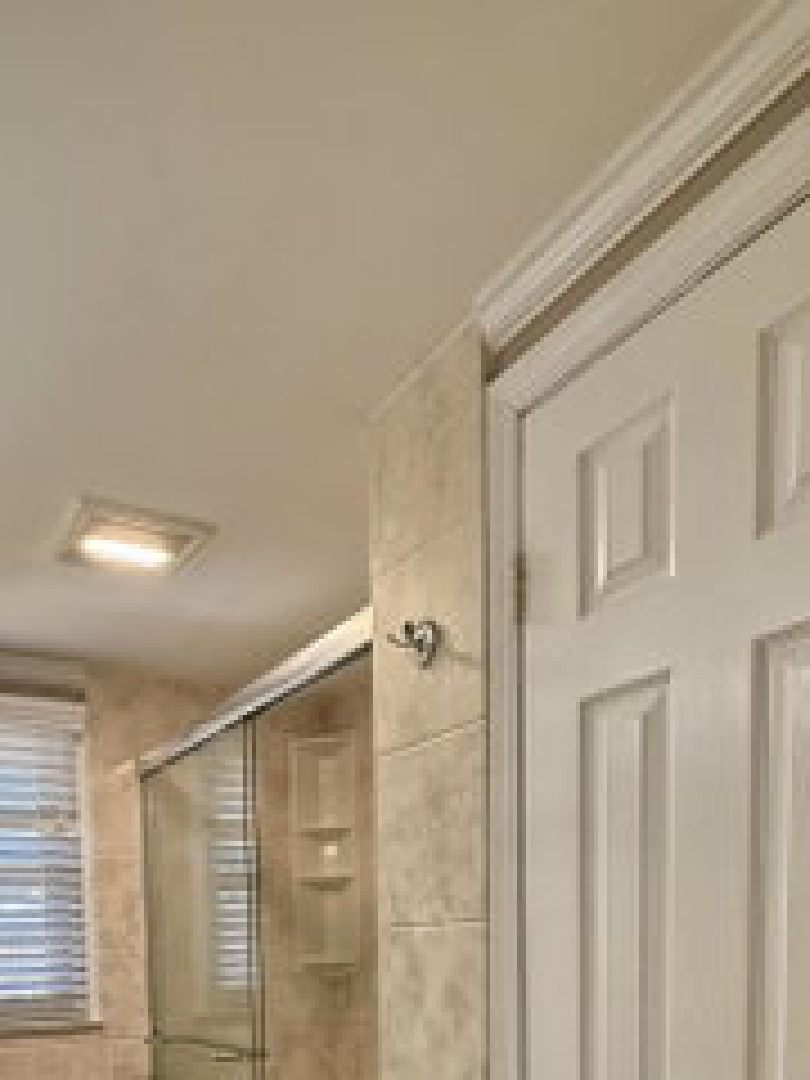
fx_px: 874
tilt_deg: -6.1
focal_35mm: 28
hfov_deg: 49.2
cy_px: 1044
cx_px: 302
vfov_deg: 52.4
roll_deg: +1.1
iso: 250
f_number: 2.2
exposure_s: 1/120
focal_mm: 2.22
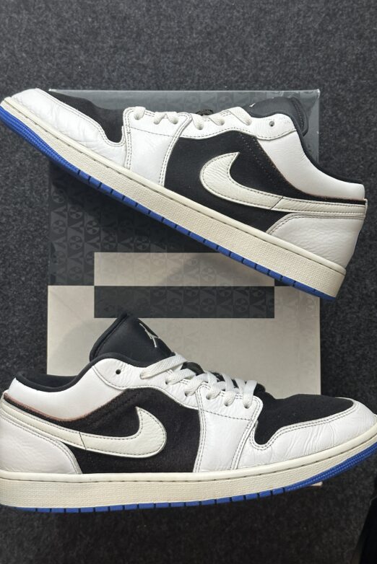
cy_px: 287
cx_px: 194
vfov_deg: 38.9
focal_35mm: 51
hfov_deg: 26.5
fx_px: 800
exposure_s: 1/50
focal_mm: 6.86
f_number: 1.78
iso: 250
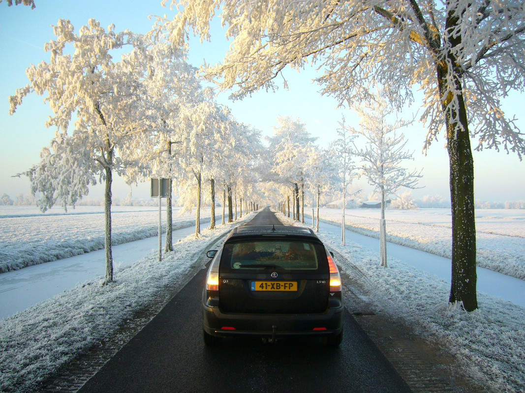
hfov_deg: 52.6
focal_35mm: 35
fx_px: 531
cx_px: 262
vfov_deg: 40.7
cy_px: 196
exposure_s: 1/200
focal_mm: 5.8
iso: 100
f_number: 2.8
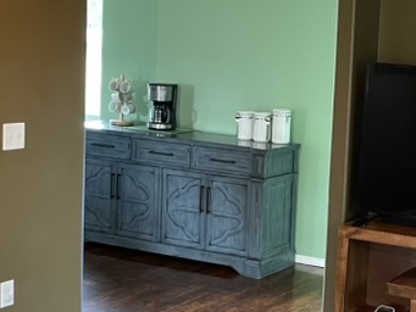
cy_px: 191
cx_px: 366
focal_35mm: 78
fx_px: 938
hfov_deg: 24.4
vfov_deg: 18.9
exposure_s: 1/60
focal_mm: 4.2
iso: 200
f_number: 1.6
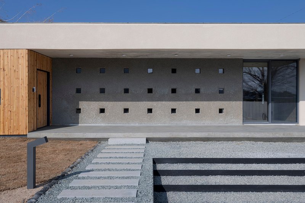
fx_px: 263
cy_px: 102
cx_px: 152
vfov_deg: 42.3
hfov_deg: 60.3
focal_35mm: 31
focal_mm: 31
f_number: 18
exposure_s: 1/60
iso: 250
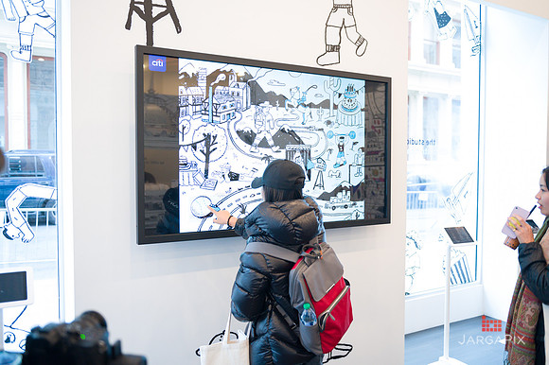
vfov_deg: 42.3
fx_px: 472
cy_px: 182
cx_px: 274
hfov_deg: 60.3
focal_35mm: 31
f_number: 3.5
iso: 2500
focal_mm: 31
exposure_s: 1/200
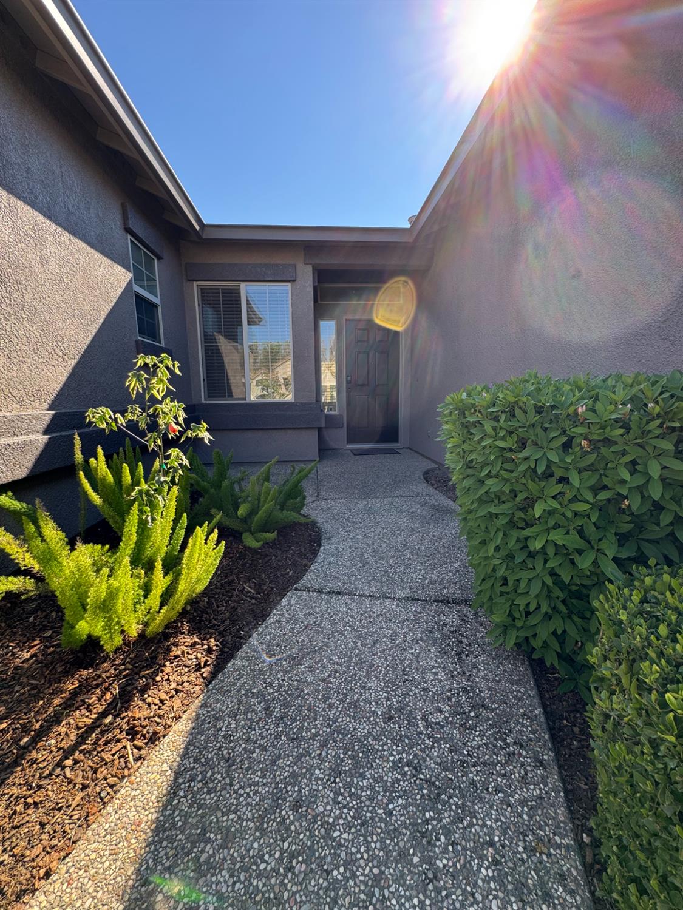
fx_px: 368
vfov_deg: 102.1
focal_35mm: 14
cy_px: 455
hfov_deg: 85.7
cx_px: 342
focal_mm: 2.22
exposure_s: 1/233
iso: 40
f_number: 2.2
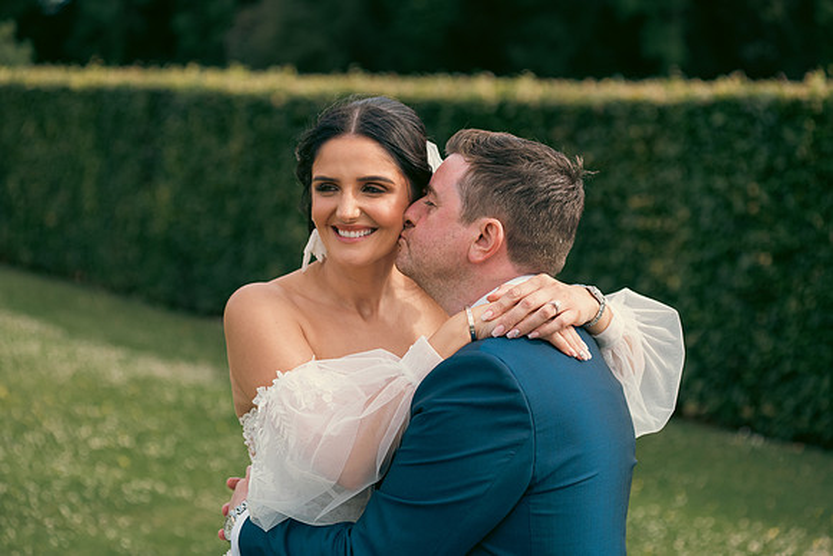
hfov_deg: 25.4
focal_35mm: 80
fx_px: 1851
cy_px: 278
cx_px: 416
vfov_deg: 17.1
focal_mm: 80
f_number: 3.5
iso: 100
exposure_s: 1/320
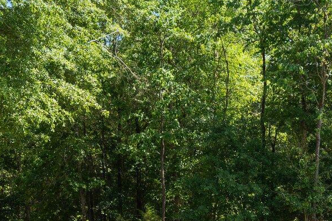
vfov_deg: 21.7
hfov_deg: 33.9
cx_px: 194
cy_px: 245
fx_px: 544
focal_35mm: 59
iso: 400
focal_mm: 17
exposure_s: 1/640
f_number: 8
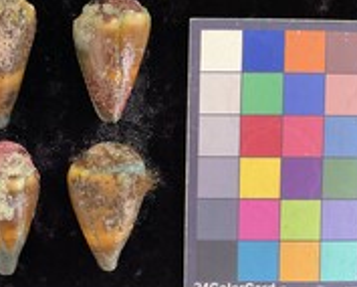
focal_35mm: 56
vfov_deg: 27.1
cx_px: 77
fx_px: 592
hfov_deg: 32.7
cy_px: 183
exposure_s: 1/60
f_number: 1.8
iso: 125
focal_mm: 3
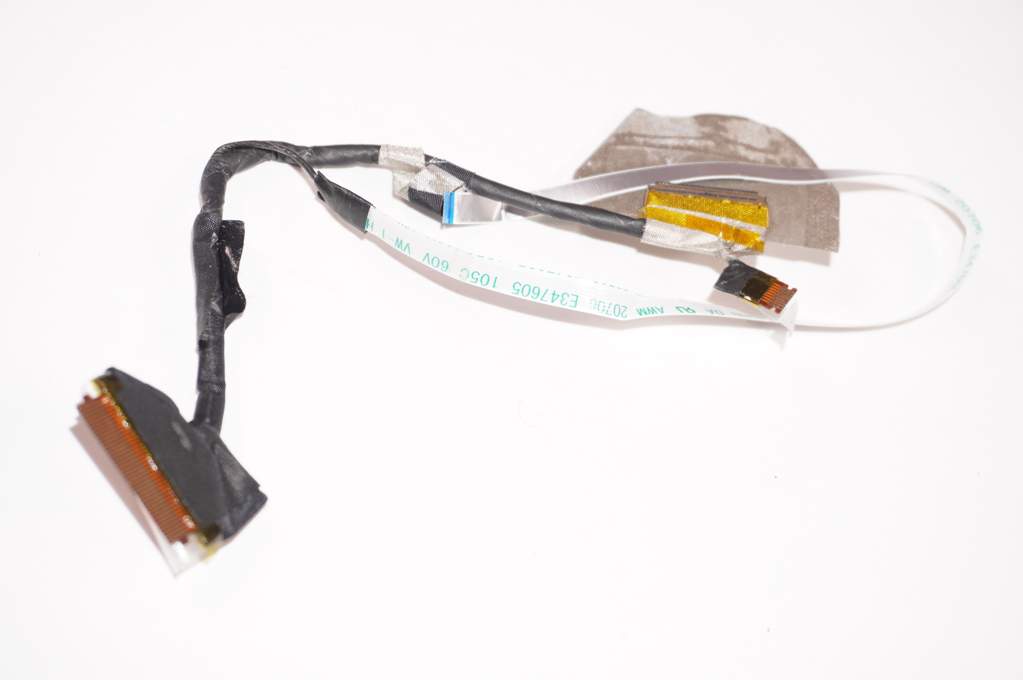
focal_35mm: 62
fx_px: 1746
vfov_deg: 22.0
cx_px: 512
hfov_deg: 32.7
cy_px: 340
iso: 100
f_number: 5.6
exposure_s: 1/160
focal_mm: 41
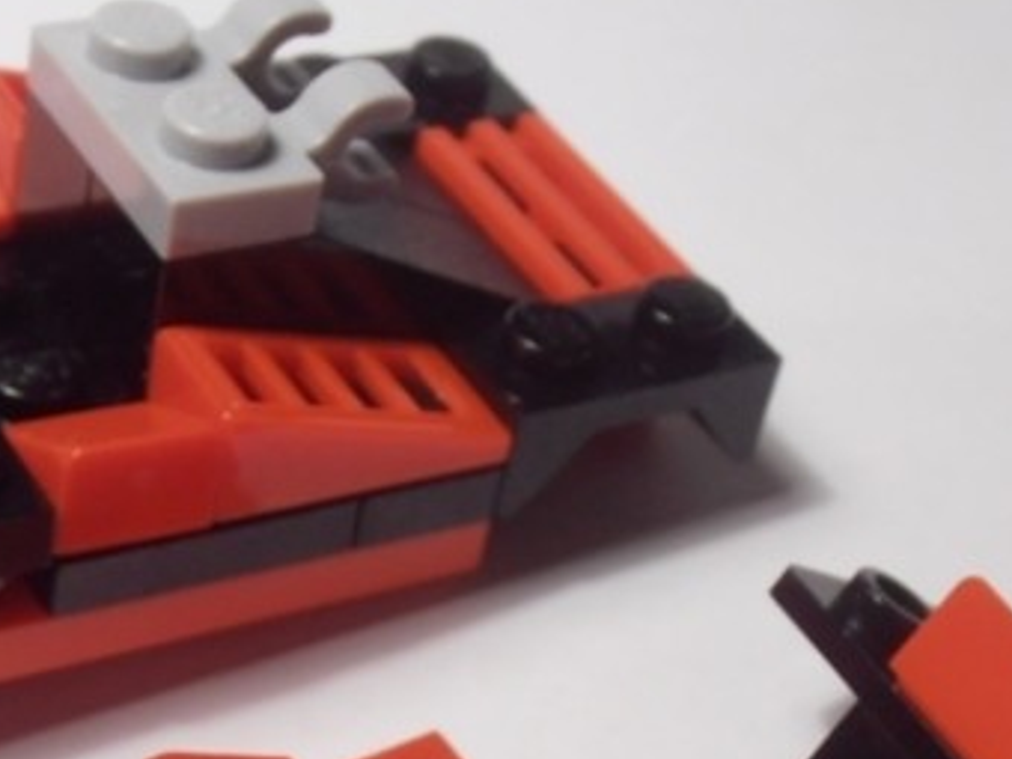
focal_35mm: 98
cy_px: 820
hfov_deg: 19.9
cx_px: 244
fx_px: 2865
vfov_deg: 14.8
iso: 80
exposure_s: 1/40
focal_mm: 6.61
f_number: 3.9
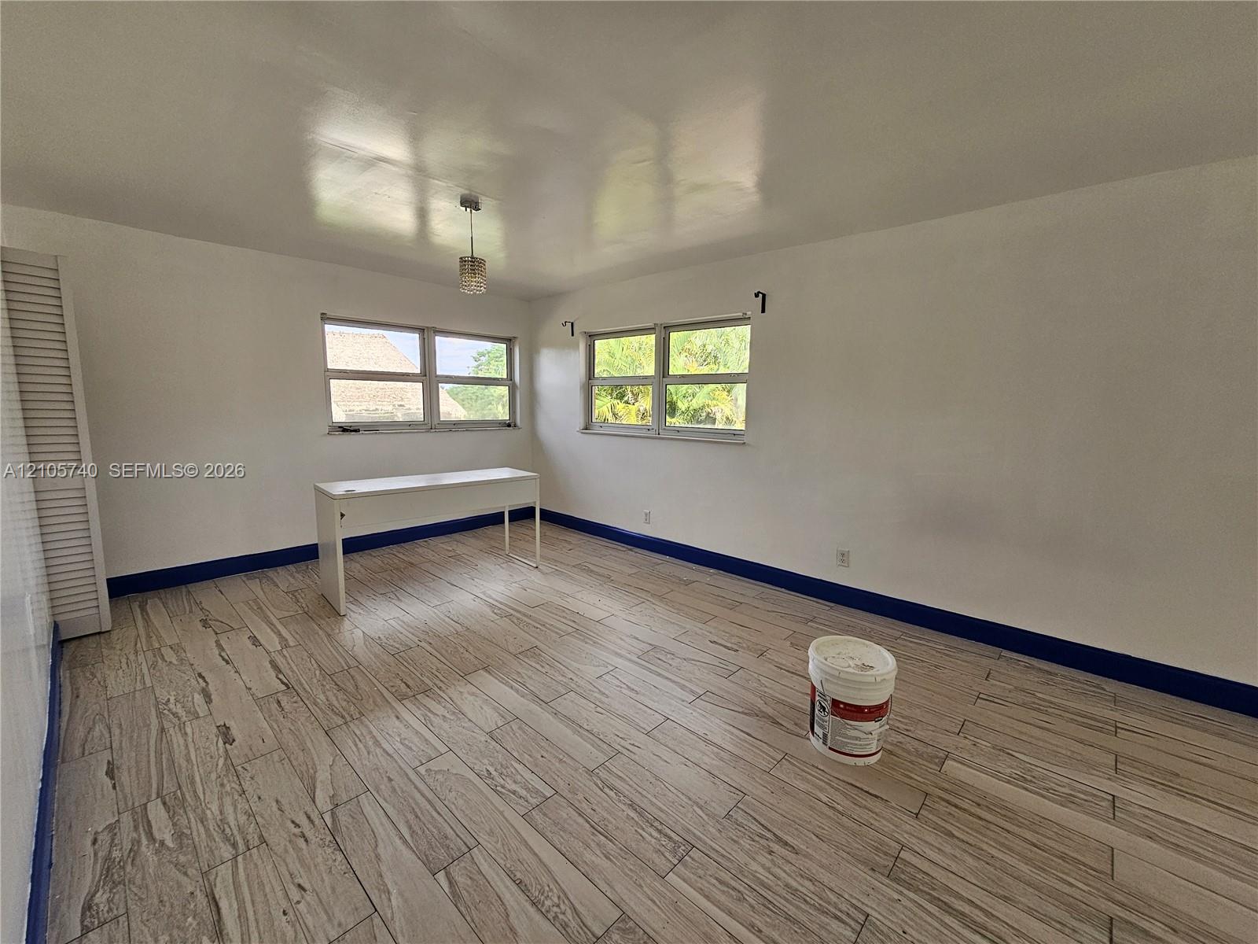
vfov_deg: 89.9
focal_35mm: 13
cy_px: 472
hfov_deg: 106.2
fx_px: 472
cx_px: 629
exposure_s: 1/120
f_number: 2.2
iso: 80
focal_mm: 2.2
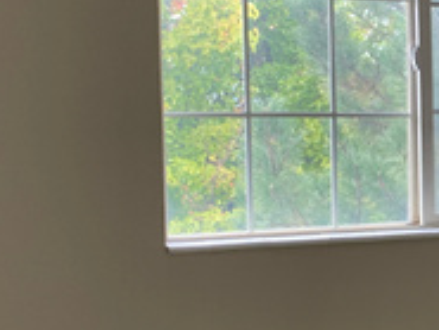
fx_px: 1142
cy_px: 221
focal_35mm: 90
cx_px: 593
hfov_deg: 19.8
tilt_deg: -5.1
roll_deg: +0.2
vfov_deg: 16.4
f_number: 1.8
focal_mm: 4.25
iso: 100
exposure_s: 1/98
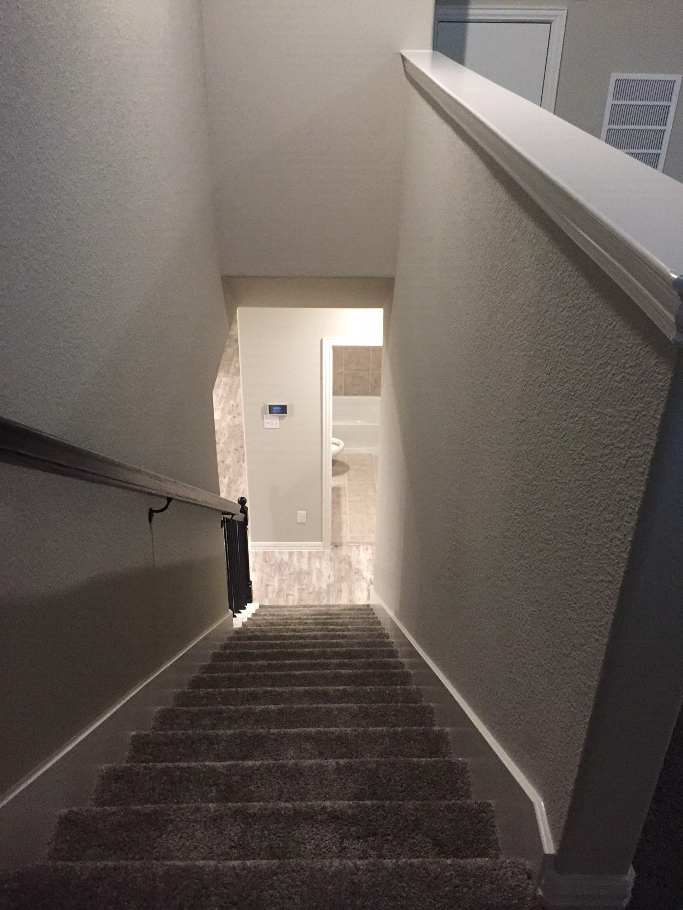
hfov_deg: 48.2
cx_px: 342
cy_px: 455
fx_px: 763
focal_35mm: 29
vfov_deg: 61.7
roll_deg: +2.8
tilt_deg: -27.8
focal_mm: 4.15
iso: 320
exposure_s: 1/30
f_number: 2.2
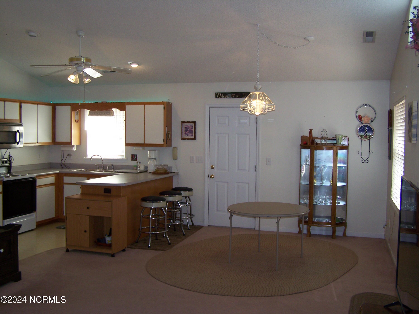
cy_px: 157
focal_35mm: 38
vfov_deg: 37.7
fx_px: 460
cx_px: 210
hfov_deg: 49.0
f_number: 2.8
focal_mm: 6.3
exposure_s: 1/60
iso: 80
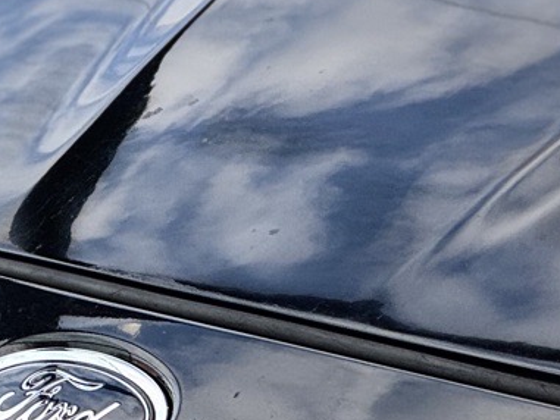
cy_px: 446
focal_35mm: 453
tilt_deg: -14.5
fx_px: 7331
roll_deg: +3.4
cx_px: 94
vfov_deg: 3.3
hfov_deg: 4.4
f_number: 2.8
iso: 50
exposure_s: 1/483
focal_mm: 15.66
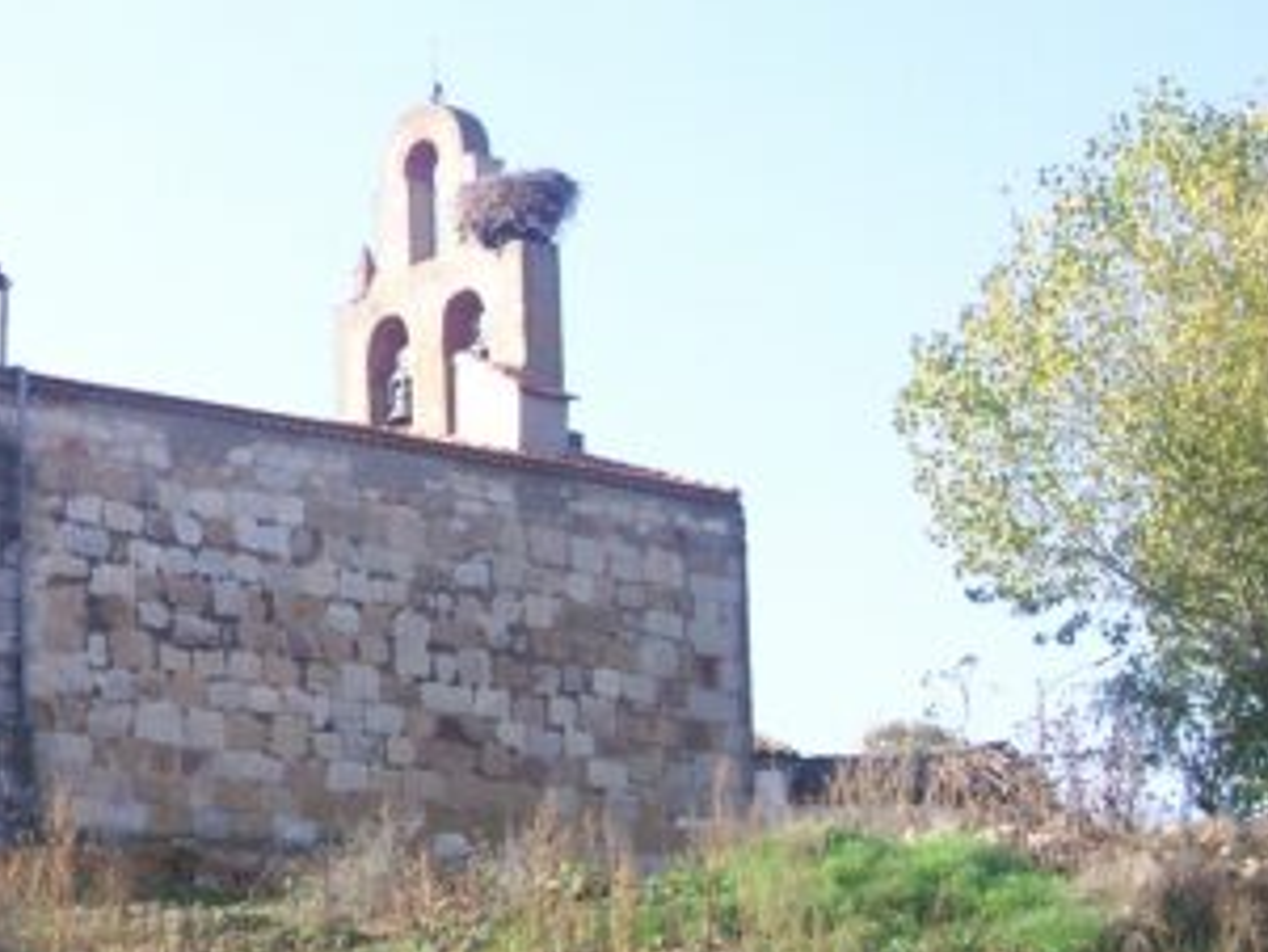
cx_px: -46
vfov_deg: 13.8
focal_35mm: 107
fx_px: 3921
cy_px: 400
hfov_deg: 17.9
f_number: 2.9
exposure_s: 1/420
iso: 80
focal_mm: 7
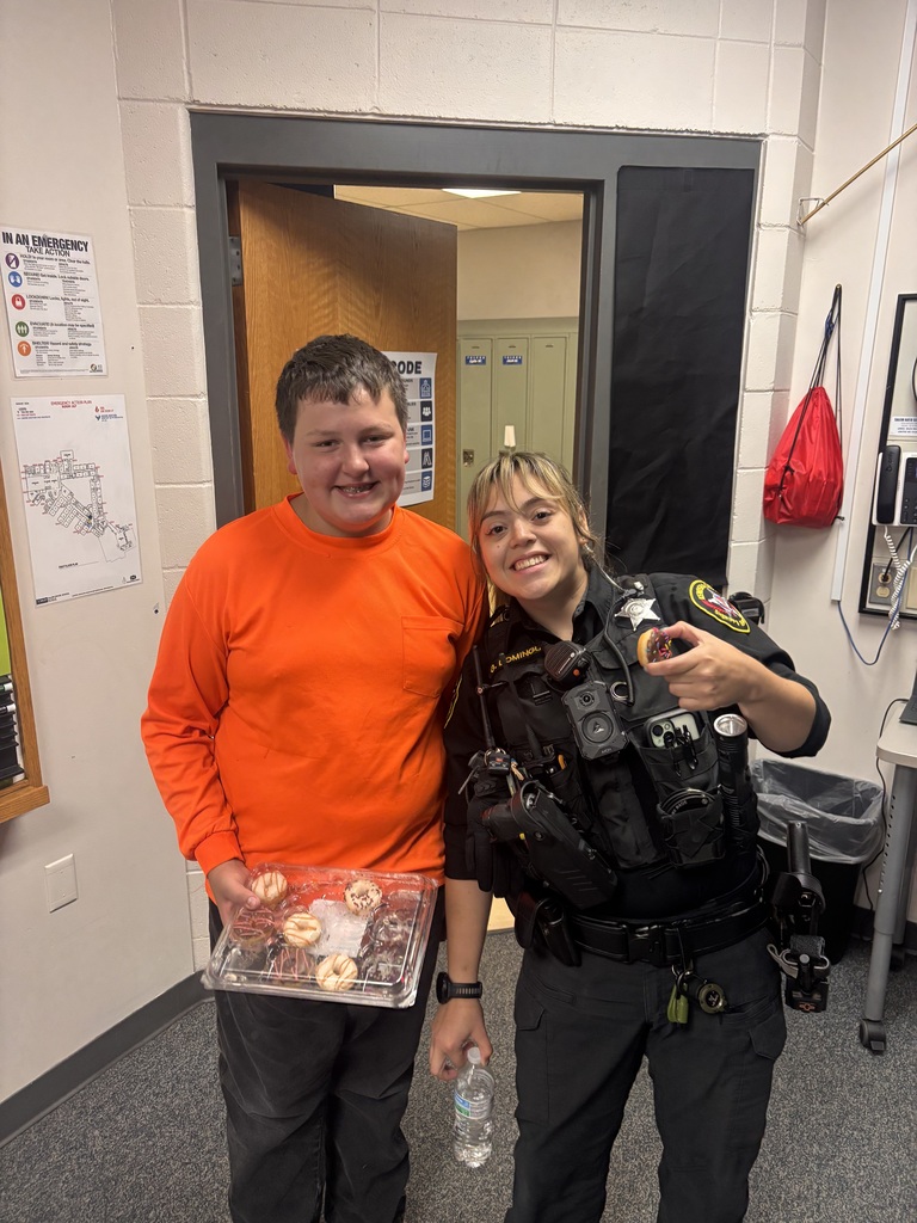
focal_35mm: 26
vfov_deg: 67.3
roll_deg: -0.7
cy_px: 612
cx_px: 458
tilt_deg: -13.9
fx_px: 918
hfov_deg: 53.1
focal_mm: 5.96
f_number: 1.6
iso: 250
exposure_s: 1/60
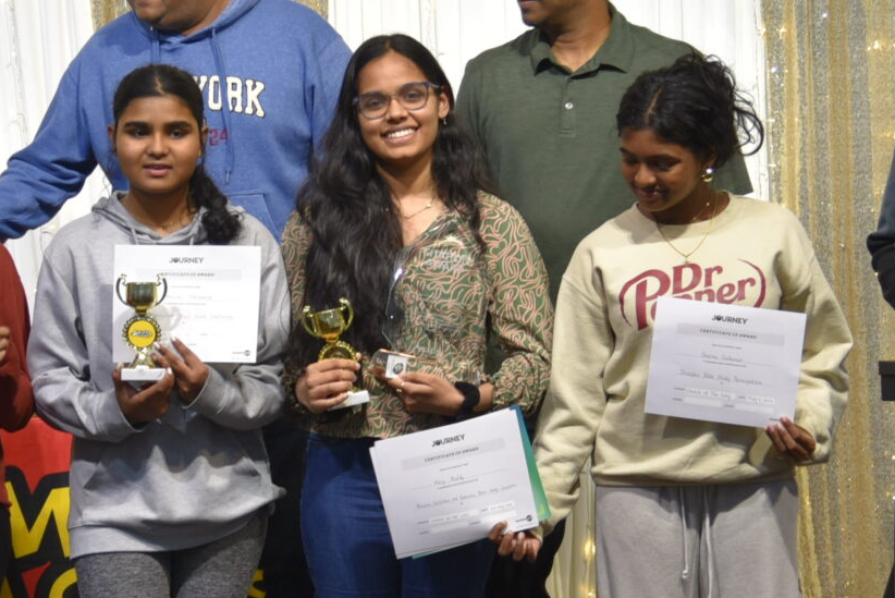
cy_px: 343
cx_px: 222
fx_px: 4801
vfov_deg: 7.1
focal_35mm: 193
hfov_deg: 10.6
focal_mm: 62
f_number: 4
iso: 400
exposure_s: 1/60
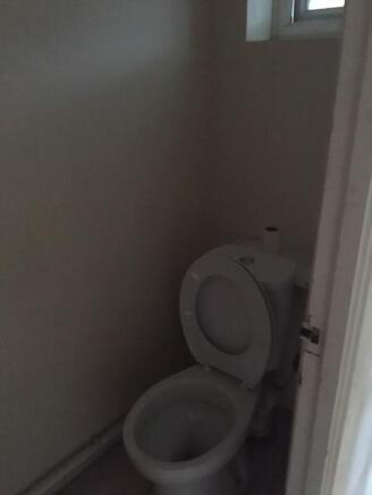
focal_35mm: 29
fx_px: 415
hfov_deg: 48.2
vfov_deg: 61.6
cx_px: 186
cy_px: 248
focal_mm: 4.15
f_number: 2.2
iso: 2000
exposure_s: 1/17
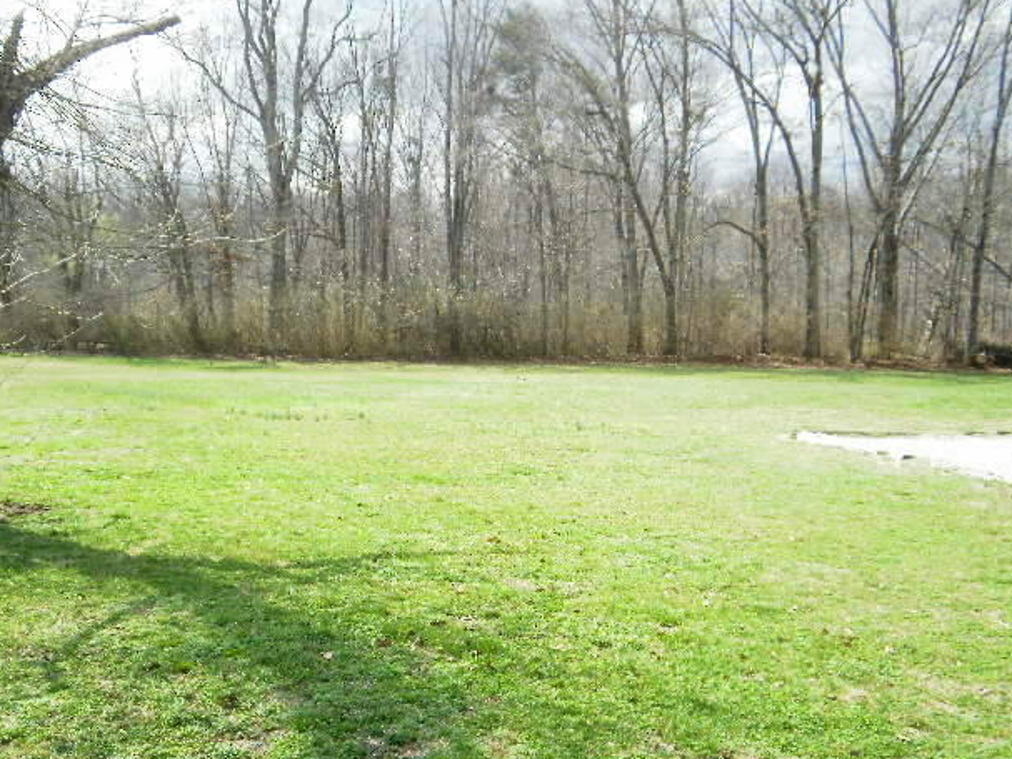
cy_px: 395
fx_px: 1140
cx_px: 503
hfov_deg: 47.9
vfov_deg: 36.8
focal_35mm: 39
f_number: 3.1
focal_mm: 6.51
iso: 100
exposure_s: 1/320
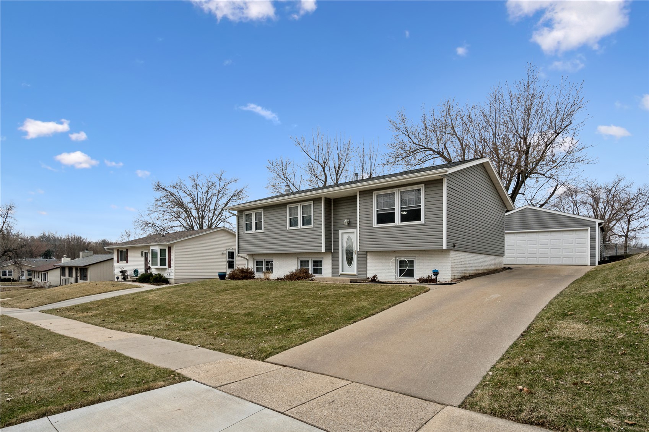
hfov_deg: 90.0
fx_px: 324
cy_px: 216
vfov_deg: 67.4
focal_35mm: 18
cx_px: 324
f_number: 9
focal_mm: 18
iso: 800
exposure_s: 1/3200
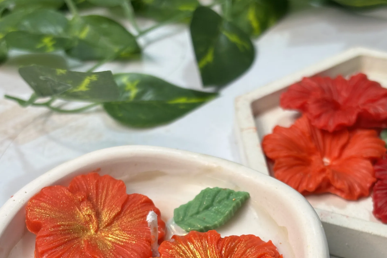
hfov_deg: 27.7
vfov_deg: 18.4
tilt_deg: -41.0
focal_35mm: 73
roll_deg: -0.4
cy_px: 225
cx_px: 193
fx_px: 785
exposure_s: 1/50
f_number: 1.6
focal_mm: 5.96
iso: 80
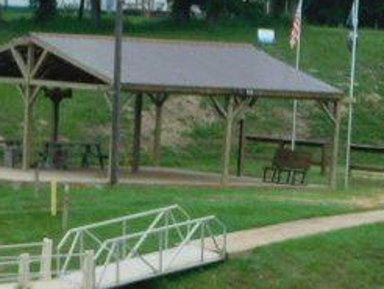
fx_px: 3320
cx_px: 70
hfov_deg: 6.6
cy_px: 355
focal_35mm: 299
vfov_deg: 5.0
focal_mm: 20.3
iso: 125
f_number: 4.8
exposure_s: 1/200
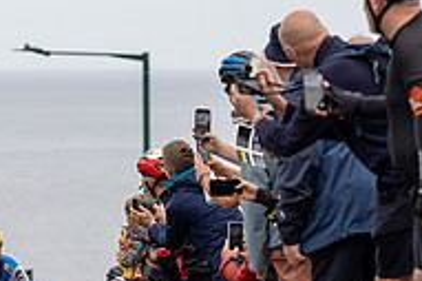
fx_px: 5645
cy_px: 280
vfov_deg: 2.8
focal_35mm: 482
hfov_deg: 4.3
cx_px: -95
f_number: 3.5
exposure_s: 1/1000
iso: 320
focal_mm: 128
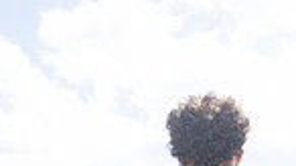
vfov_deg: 9.3
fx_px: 863
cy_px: 453
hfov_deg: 19.3
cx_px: 223
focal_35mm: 110
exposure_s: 1/320
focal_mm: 34
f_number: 7.1
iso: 125
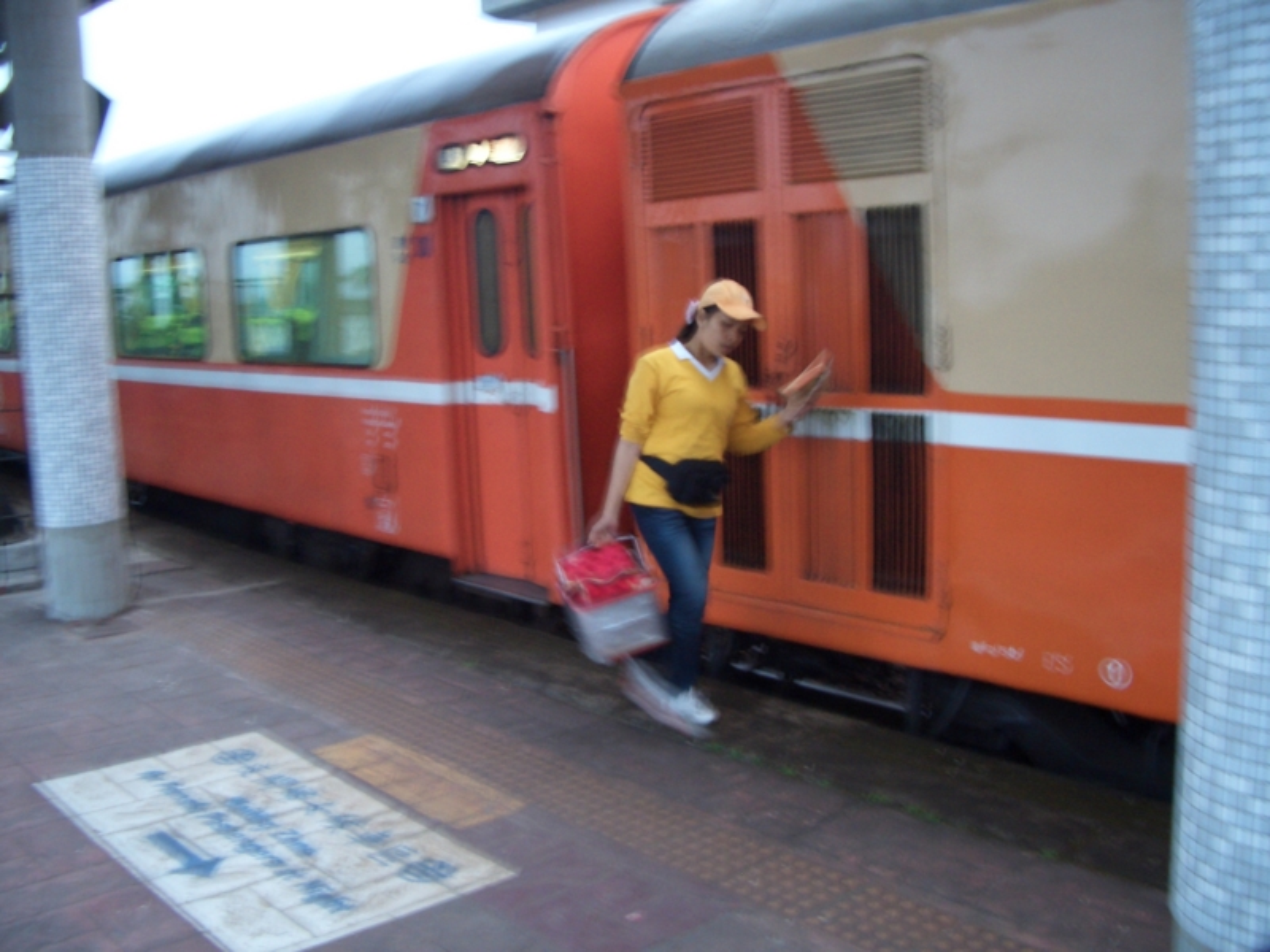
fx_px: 1284
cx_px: 635
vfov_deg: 40.7
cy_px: 476
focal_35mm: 35
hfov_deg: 52.6
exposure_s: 1/8
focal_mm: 5.8
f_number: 2.6
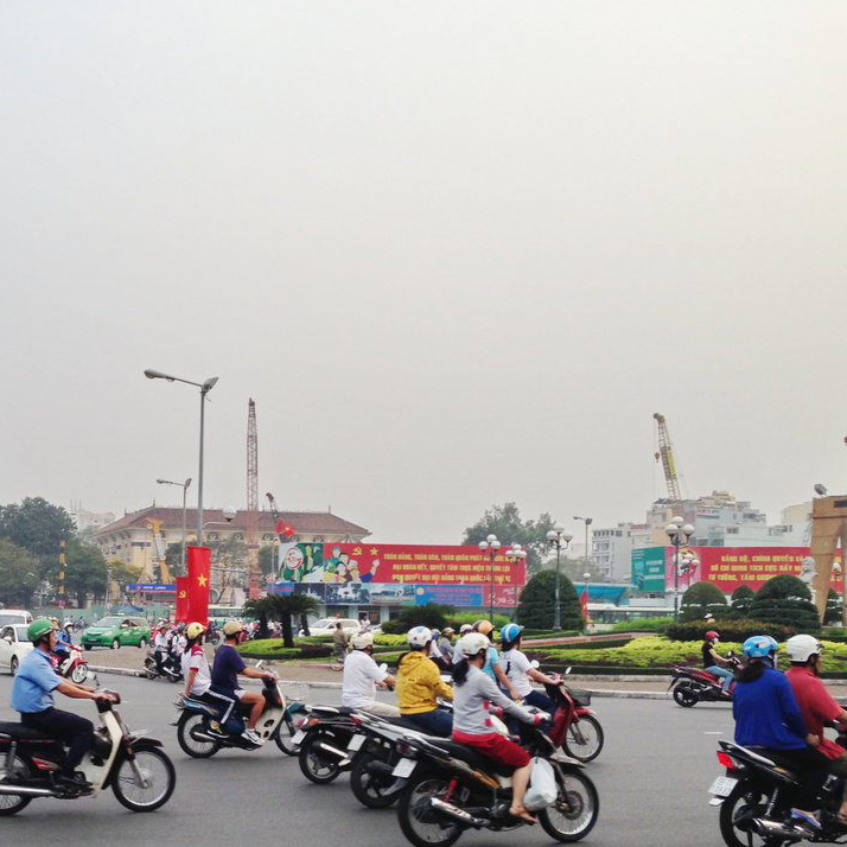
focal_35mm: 49
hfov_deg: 33.8
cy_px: 528
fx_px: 1356
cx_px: 193
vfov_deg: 34.5
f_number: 2.4
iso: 50
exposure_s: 1/207
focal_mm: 4.12
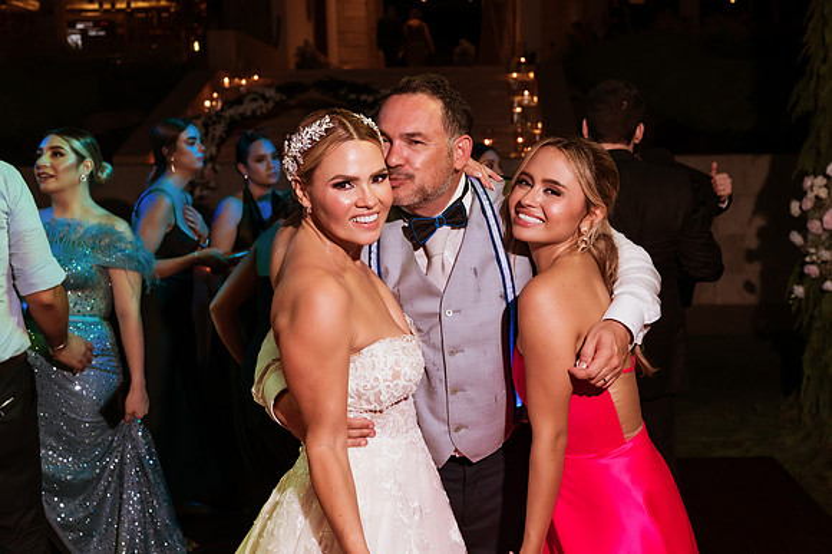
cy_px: 261
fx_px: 957
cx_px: 475
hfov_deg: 46.8
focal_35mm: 41
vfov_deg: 32.3
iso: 2000
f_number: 4.5
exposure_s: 1/250
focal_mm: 35
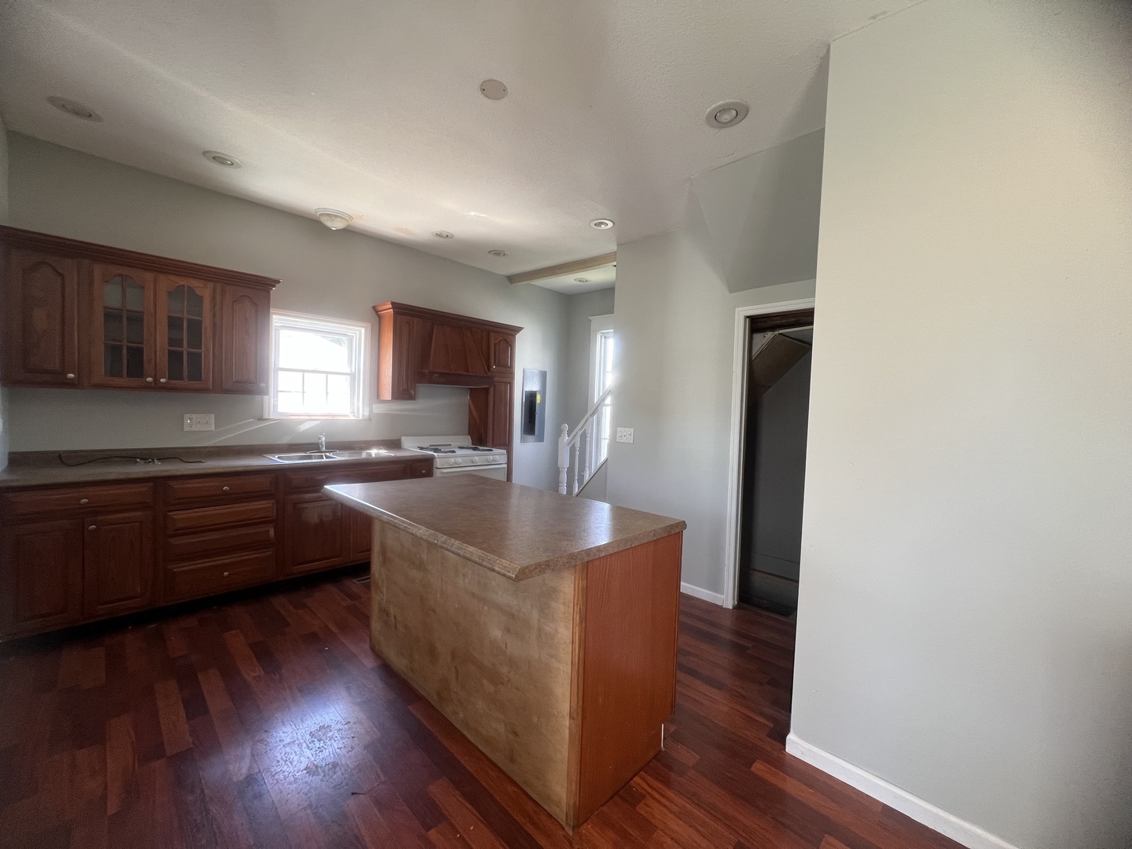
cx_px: 566
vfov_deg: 89.9
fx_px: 425
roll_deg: -2.0
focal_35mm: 13
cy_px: 424
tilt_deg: -3.3
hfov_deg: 106.2
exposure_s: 1/60
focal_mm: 1.57
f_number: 1.8
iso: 125
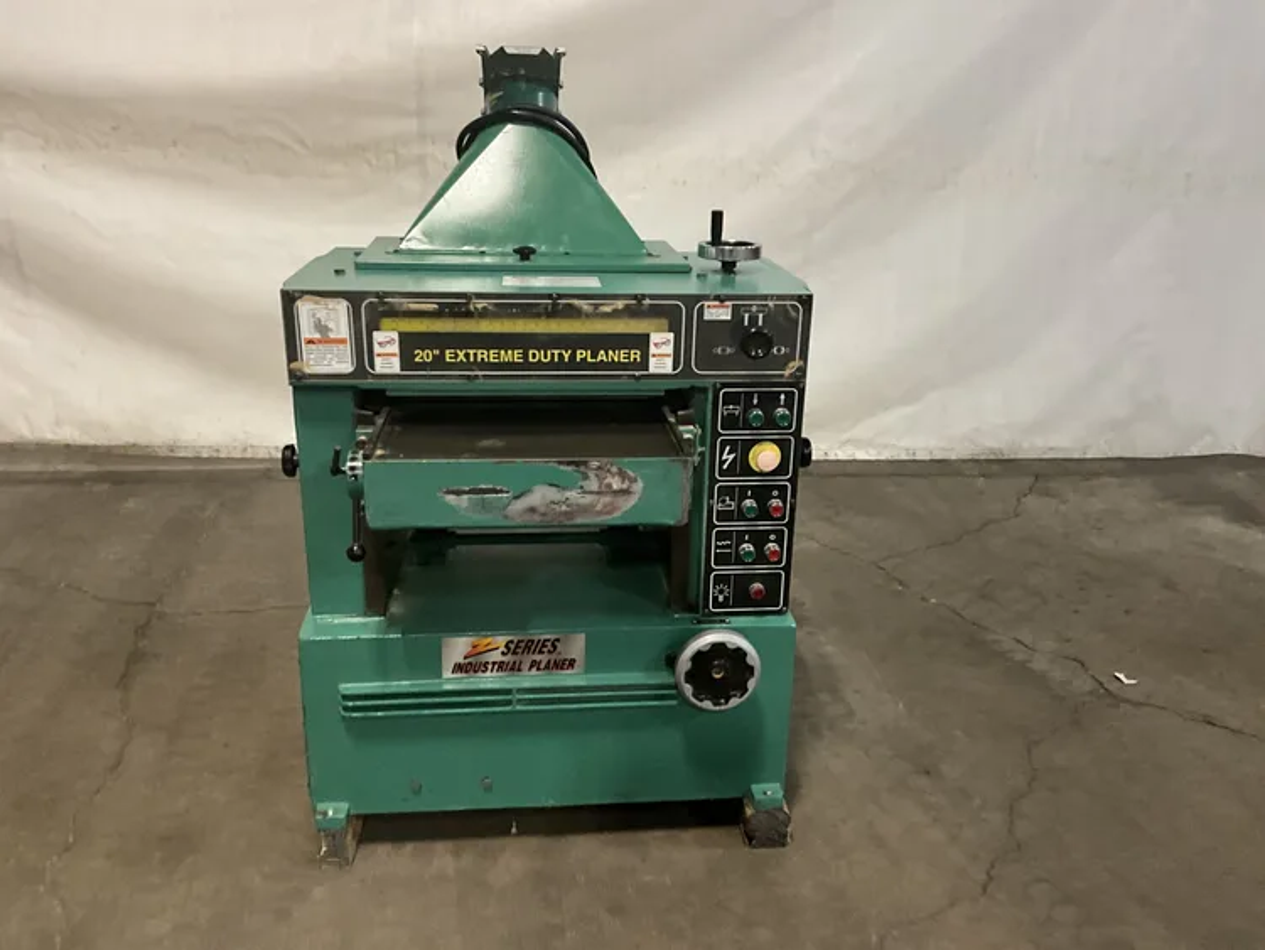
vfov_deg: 48.3
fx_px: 1060
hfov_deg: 61.6
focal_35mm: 29
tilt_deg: -20.2
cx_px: 632
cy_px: 475
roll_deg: -2.9
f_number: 1.8
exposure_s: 1/40
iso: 320
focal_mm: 3
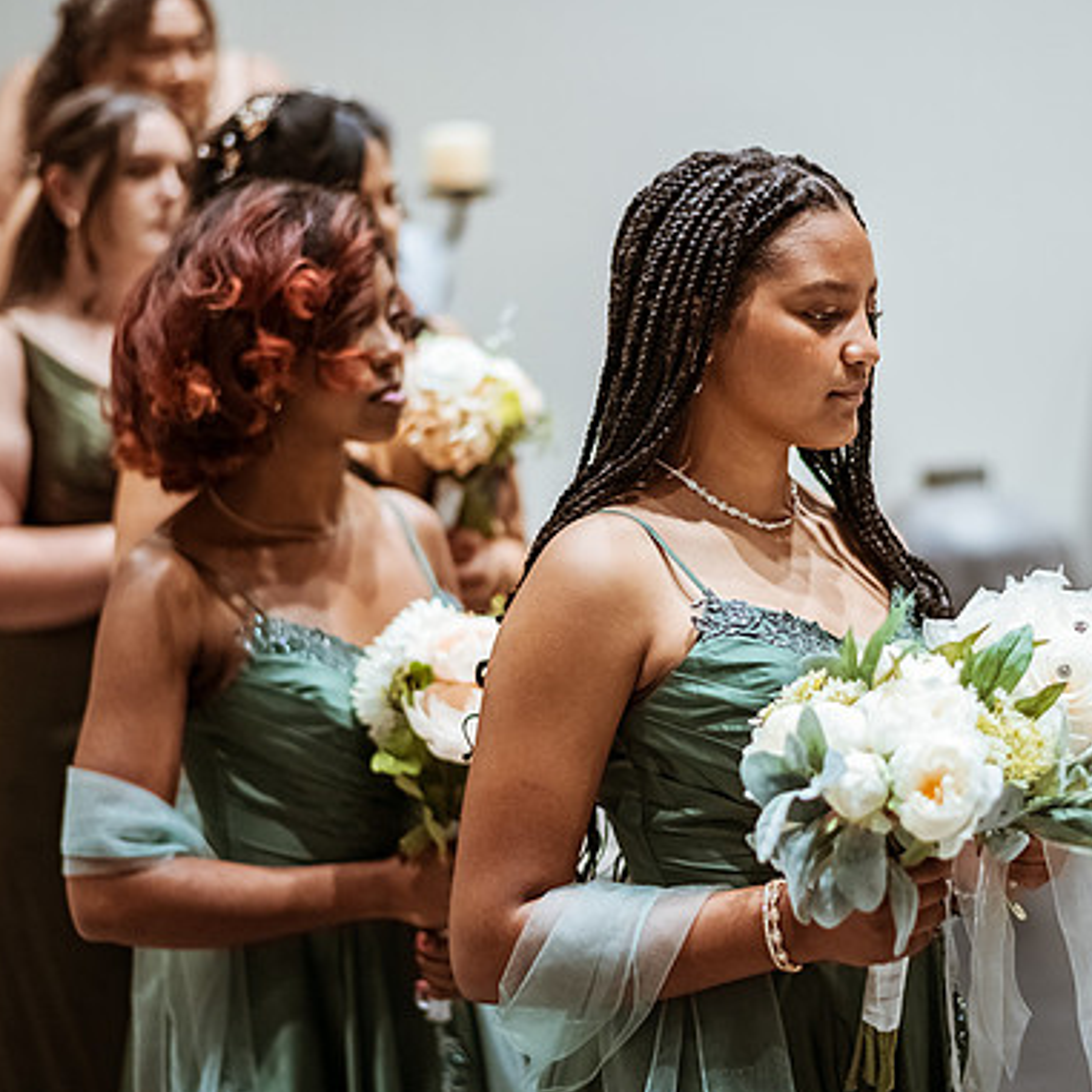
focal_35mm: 75
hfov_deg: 23.0
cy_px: 543
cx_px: 708
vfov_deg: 23.1
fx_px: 2677
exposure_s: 1/800
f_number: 1.4
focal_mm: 58
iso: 1600
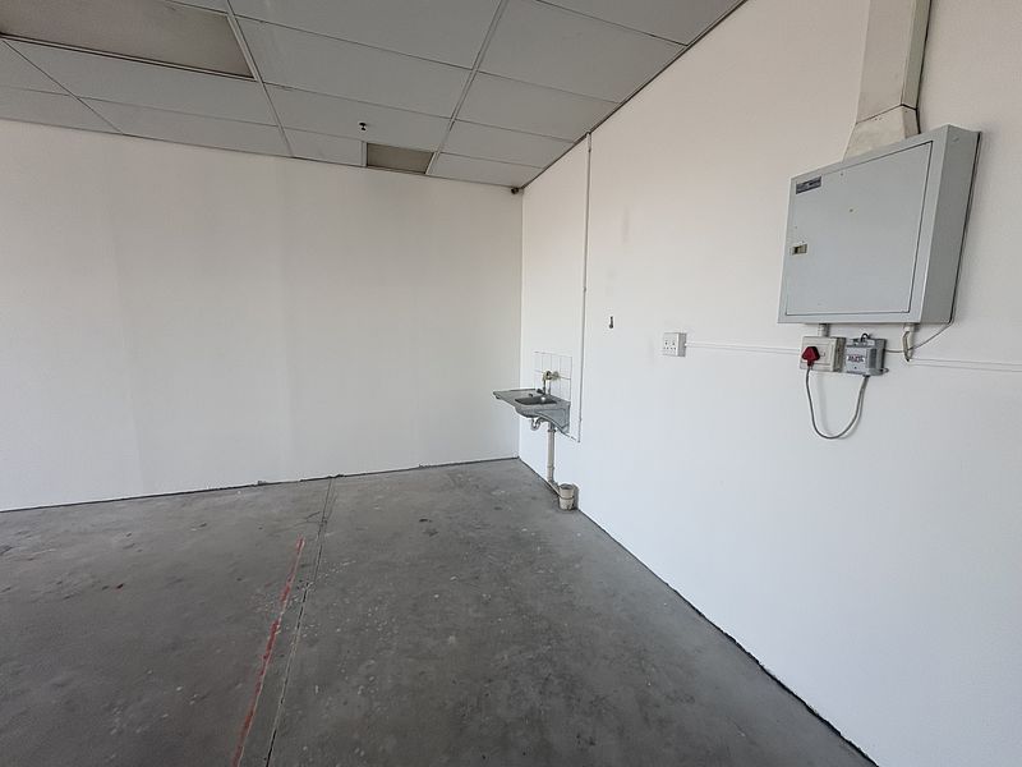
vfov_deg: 85.7
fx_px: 413
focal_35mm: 14
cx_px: 511
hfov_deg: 102.1
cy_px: 384
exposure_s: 1/99
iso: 80
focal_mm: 2.22
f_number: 2.2
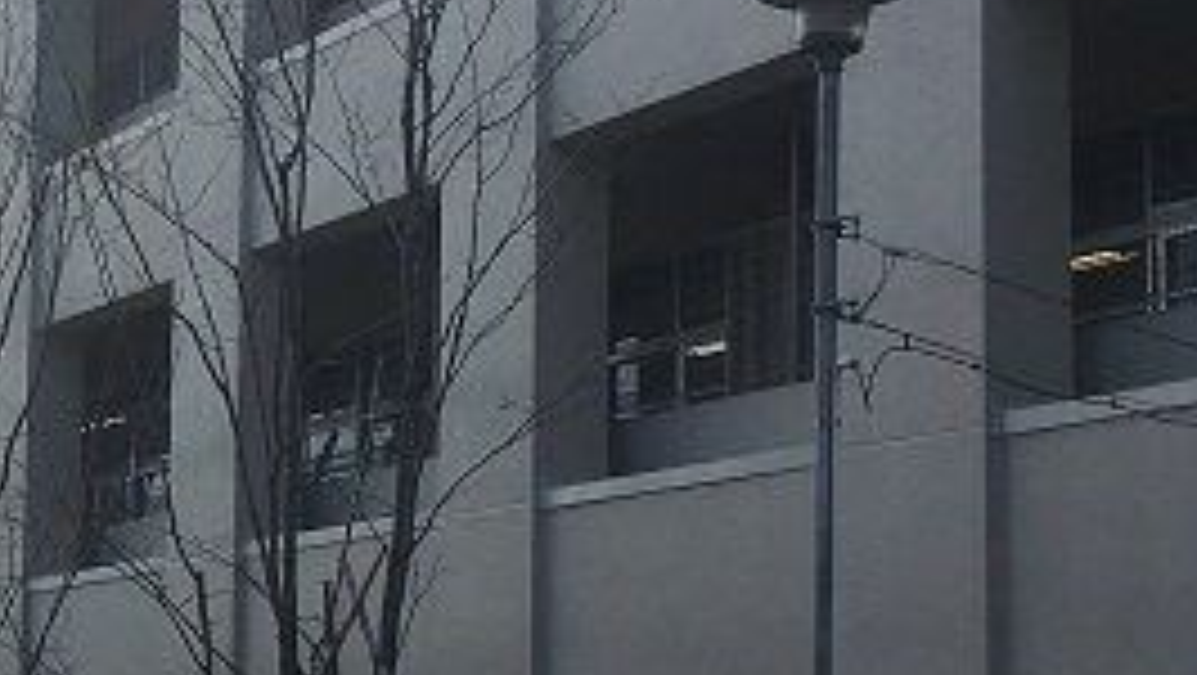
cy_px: 486
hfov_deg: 20.9
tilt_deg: +6.3
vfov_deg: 12.7
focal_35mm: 95
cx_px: -234
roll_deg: -2.2
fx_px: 3017
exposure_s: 1/1374
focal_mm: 4.15
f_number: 2.2
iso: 25
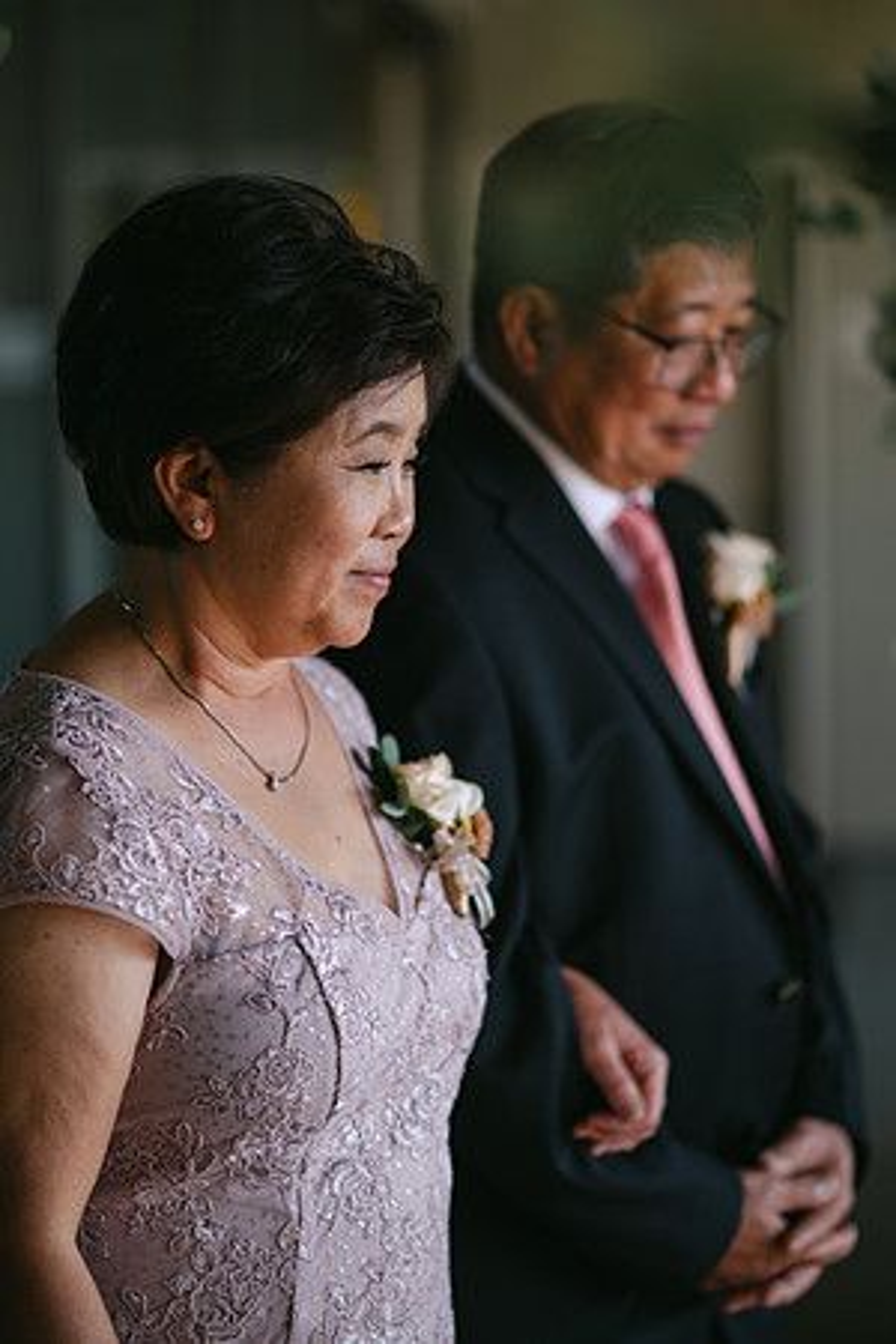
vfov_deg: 23.9
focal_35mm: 85
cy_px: 672
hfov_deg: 16.1
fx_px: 3173
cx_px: 448
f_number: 1.8
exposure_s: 1/250
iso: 110
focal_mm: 85
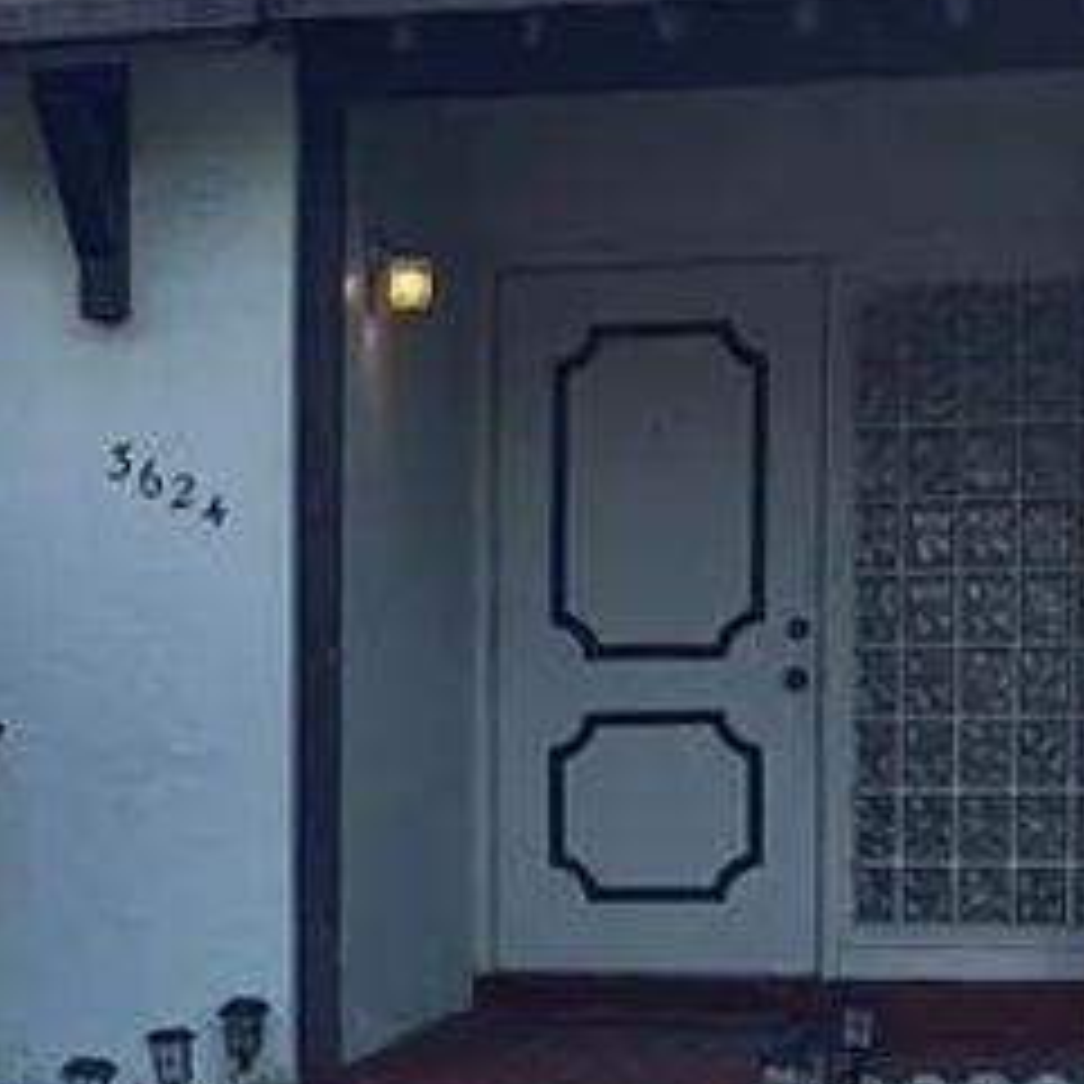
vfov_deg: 13.4
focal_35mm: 130
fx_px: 4606
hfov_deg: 13.0
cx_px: -297
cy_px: 839
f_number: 1.5
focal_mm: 5.7
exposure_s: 1/2252
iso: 50
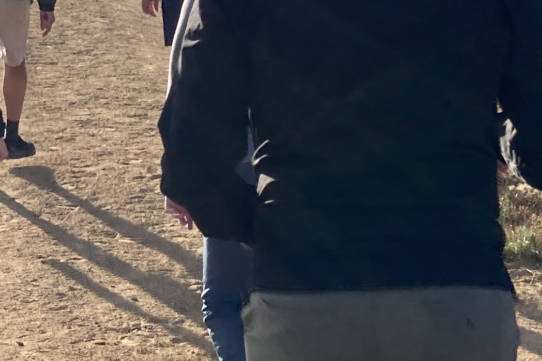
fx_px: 1686
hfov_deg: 18.2
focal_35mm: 112
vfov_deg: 12.2
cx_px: 150
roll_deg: +0.8
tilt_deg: -1.9
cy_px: 111
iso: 20
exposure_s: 1/1946
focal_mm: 3.99
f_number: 1.8
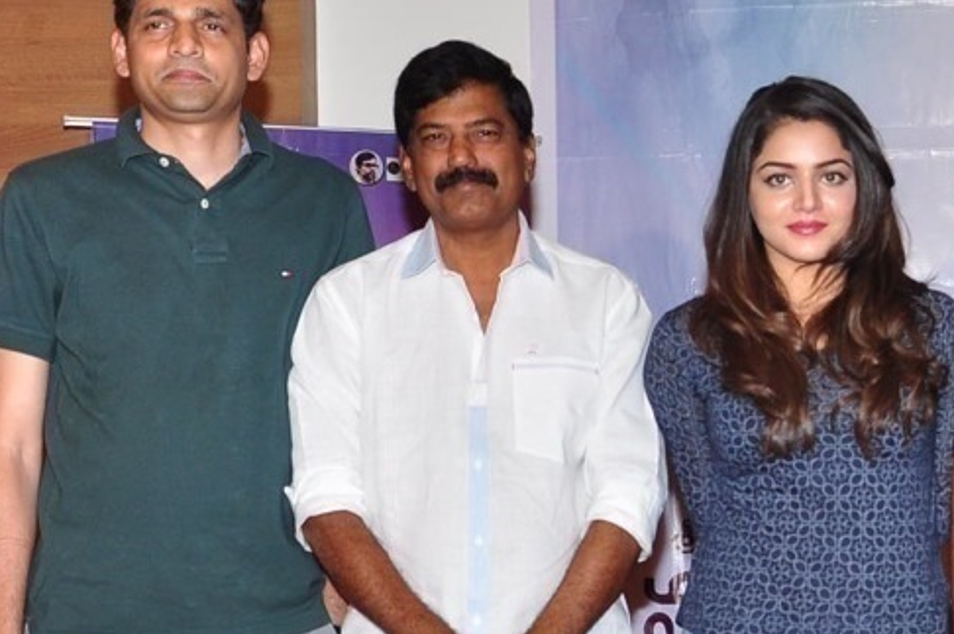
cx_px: 1089
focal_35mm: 111
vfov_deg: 12.3
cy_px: 437
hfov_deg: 17.7
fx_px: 2938
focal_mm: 30
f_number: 6.3
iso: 400
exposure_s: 1/125
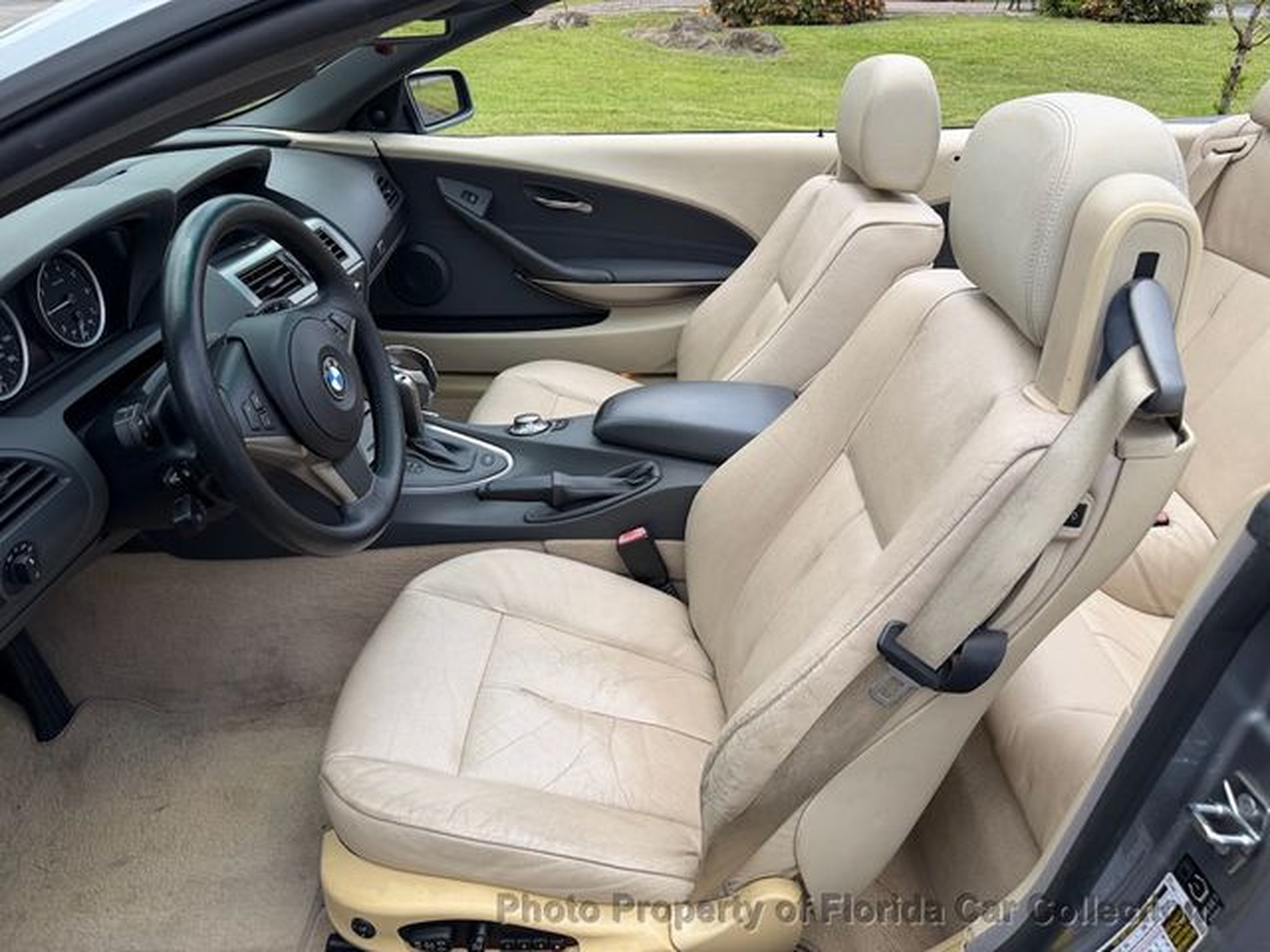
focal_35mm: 24
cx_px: 635
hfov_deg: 71.6
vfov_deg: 56.8
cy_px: 476
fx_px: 881
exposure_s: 1/1812
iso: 80
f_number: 1.78
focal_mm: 6.76
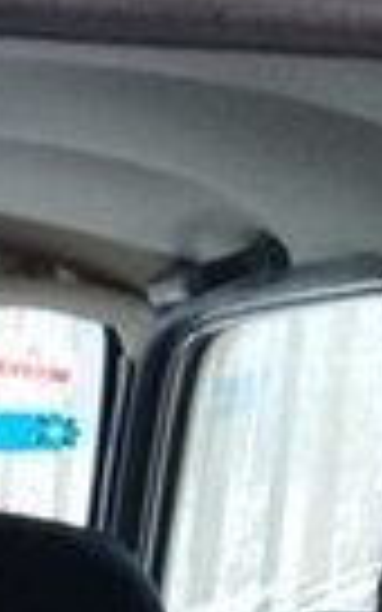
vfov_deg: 12.5
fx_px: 2648
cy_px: 916
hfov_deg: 7.4
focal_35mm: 159
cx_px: -706
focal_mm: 3.3
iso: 64
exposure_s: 1/33
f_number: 2.2
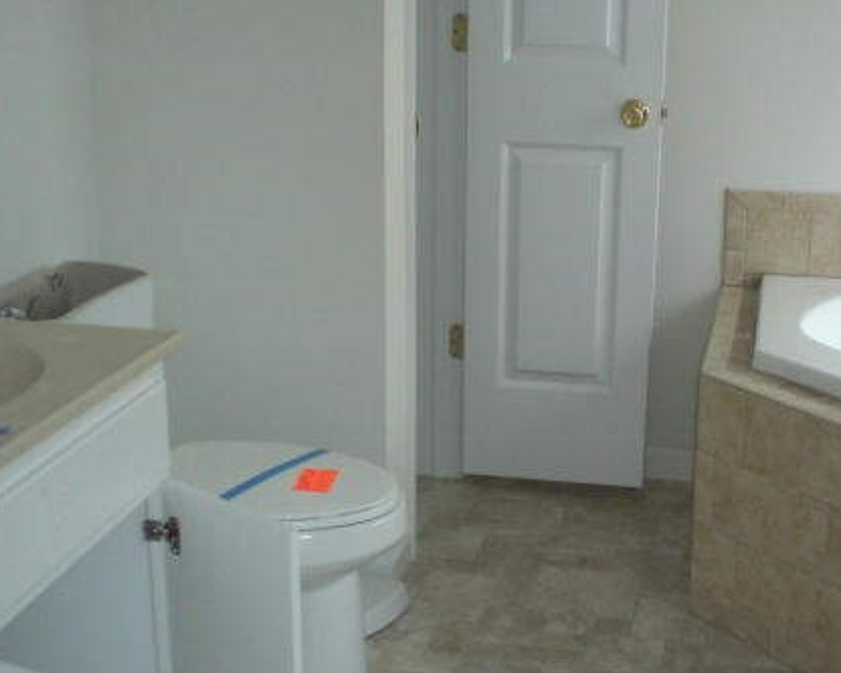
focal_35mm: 57
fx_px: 1419
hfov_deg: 32.6
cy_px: 418
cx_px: 586
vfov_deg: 26.6
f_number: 3.1
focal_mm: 6.3
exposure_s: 1/40
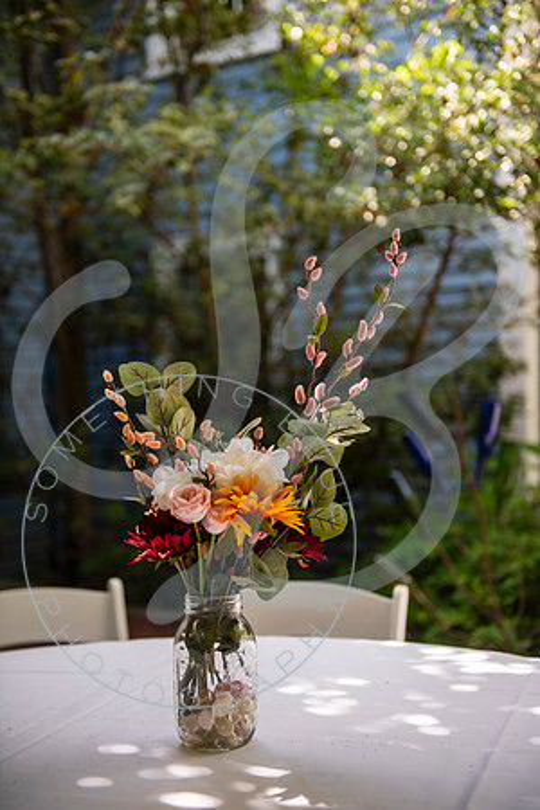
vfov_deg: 41.1
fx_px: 1080
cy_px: 405
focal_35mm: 48
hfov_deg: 28.1
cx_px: 270
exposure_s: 1/200
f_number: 2.8
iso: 100
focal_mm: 48
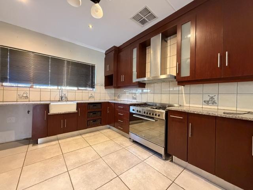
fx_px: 102
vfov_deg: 85.7
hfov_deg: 102.1
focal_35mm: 14
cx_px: 126
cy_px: 95
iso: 640
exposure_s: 1/50
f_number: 2.2
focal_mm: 2.22
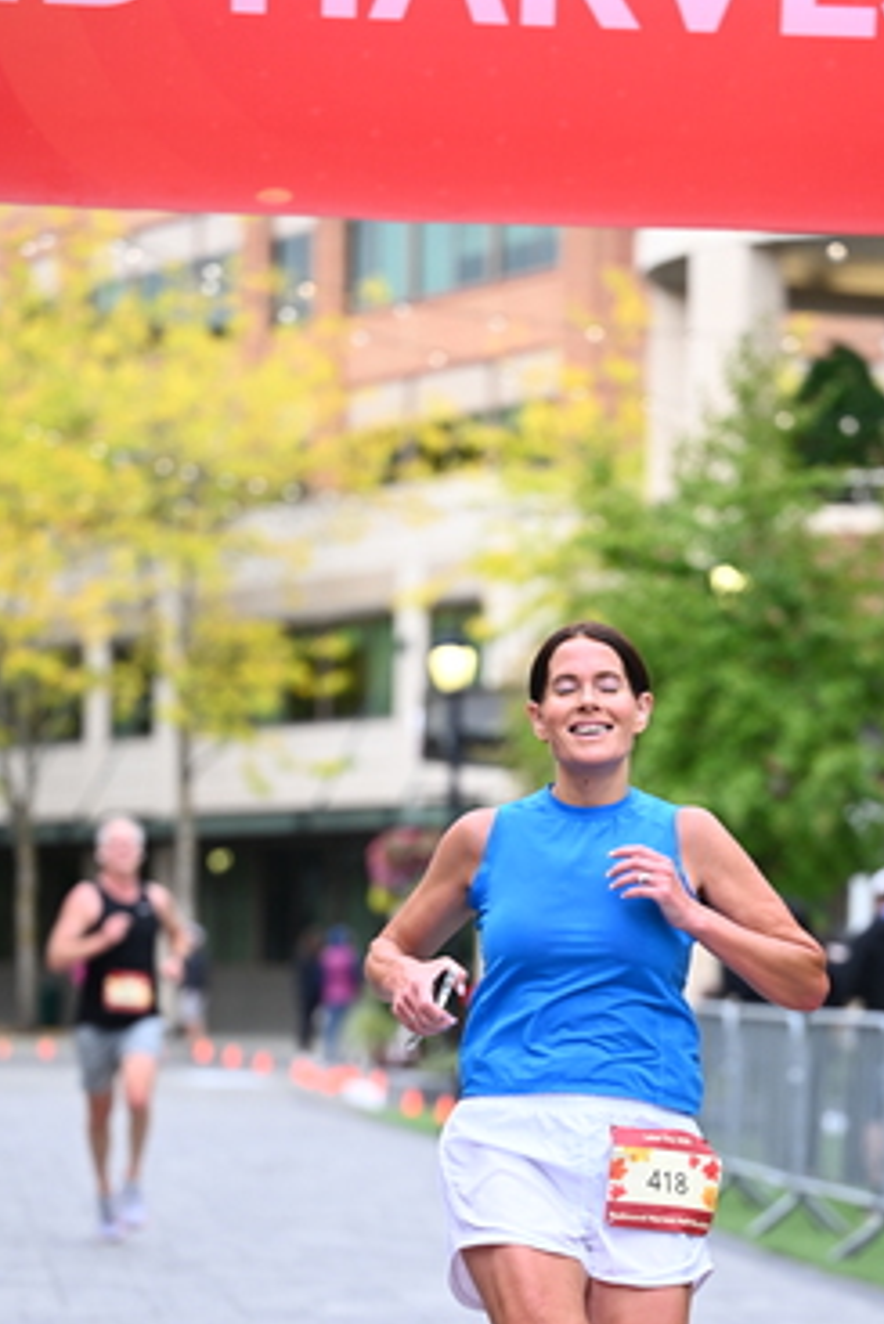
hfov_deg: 9.5
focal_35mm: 144
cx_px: 579
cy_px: 913
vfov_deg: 14.2
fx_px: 5299
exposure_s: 1/1600
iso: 1000
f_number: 2.8
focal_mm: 96
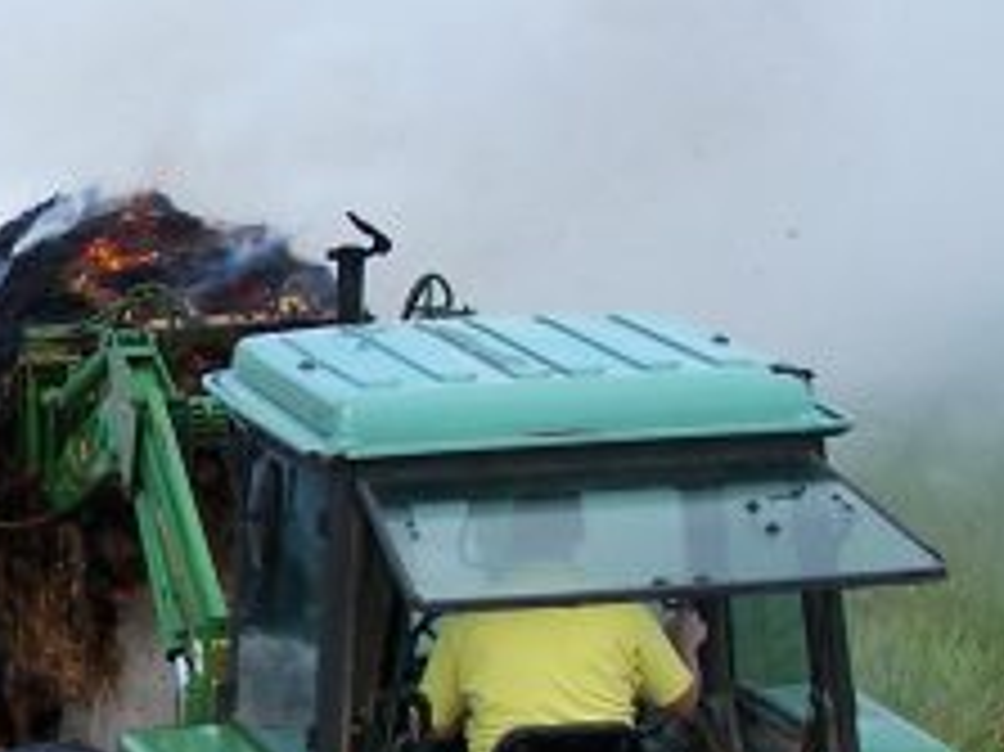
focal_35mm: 172
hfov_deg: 11.2
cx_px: -279
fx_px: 4986
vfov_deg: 8.6
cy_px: 581
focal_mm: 8
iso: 80
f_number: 3
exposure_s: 1/640
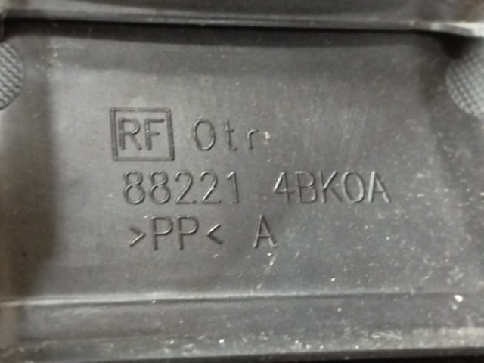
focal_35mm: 72
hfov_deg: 27.0
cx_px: 242
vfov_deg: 20.4
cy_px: 182
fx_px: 1007
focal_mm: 5.31
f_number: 1.7
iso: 3200
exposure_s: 1/17
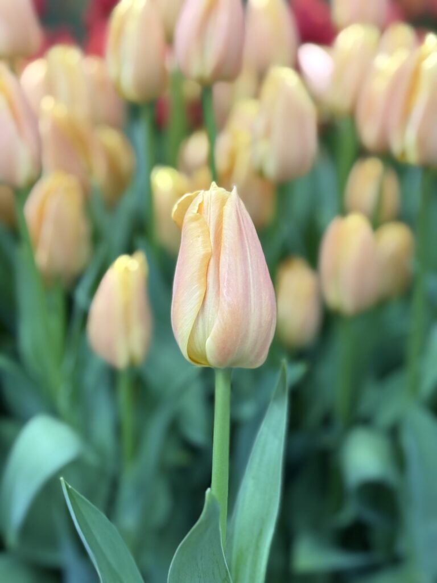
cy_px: 292
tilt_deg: -24.4
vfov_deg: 39.7
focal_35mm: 48
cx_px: 218
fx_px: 808
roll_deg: -1.8
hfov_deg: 30.3
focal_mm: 6.76
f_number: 1.78
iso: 250
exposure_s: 1/50
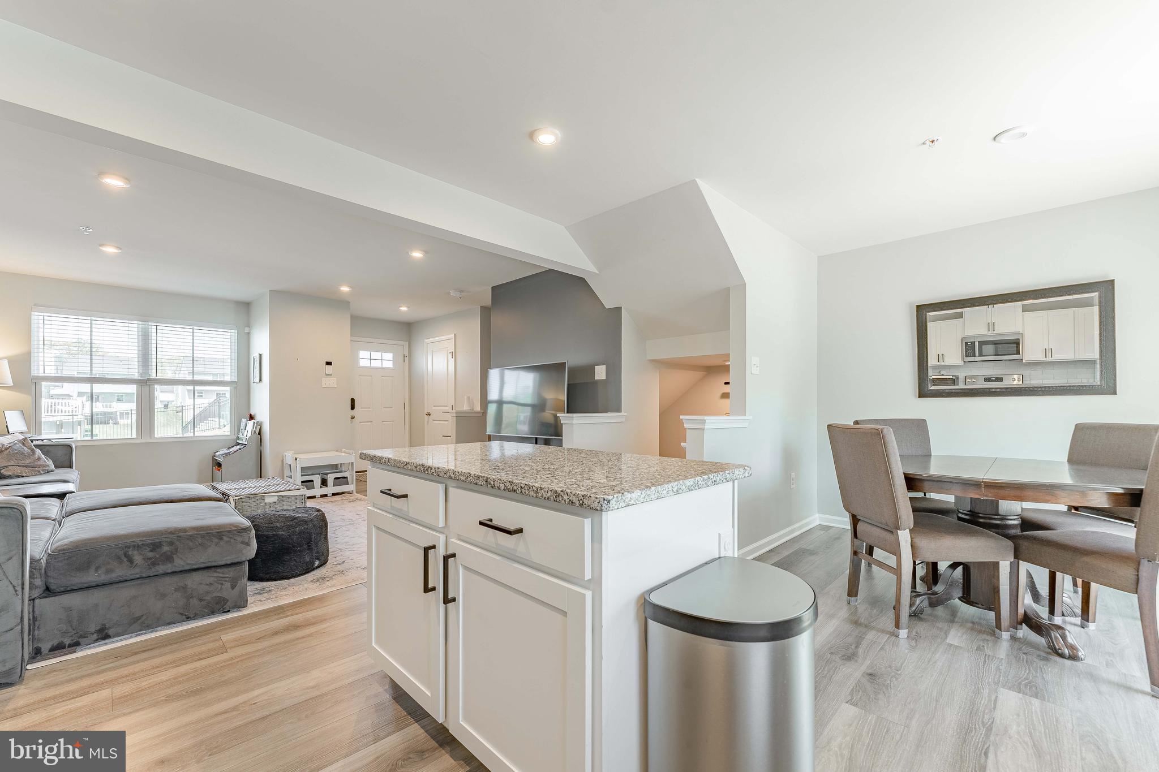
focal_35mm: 14
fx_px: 451
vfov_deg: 81.2
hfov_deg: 104.3
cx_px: 580
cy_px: 386
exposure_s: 1/250
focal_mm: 14
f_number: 6.3
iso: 320
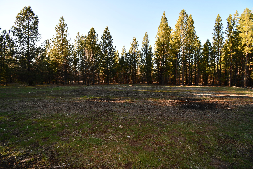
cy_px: 84
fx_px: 105
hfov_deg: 100.4
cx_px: 126
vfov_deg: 77.3
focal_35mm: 15
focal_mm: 10
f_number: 5.6
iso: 180
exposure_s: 1/125
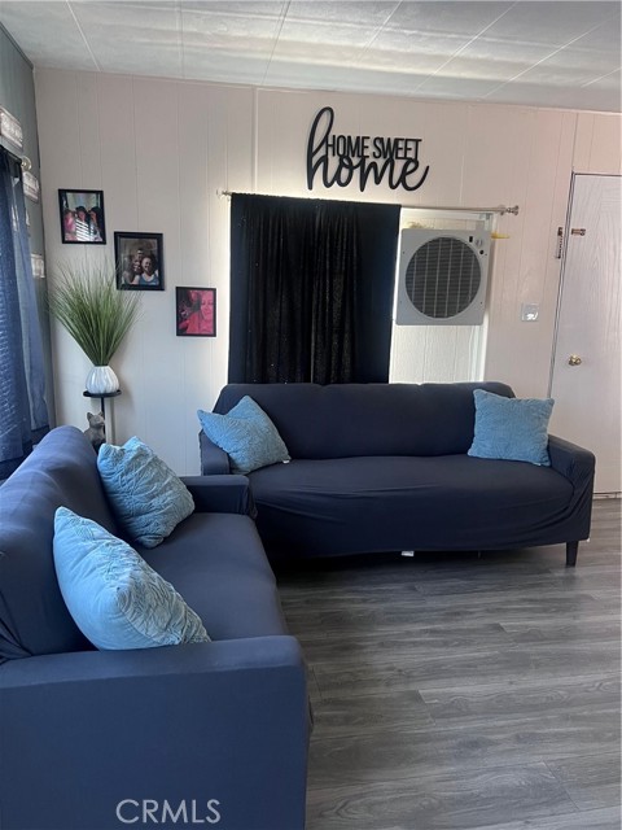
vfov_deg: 67.3
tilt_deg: -11.5
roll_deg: -1.1
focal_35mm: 26
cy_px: 415
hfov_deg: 53.1
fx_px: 623
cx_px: 311
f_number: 1.5
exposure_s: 1/60
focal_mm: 5.7
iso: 500
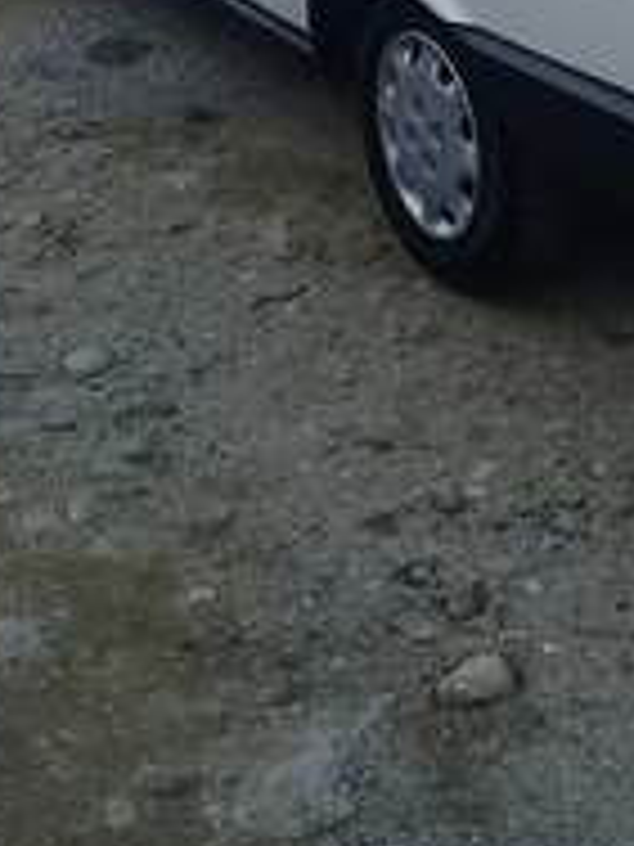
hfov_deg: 17.4
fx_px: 2002
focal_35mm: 82
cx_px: 697
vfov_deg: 21.8
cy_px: -207
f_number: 2.2
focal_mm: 3.3
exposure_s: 1/799
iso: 50
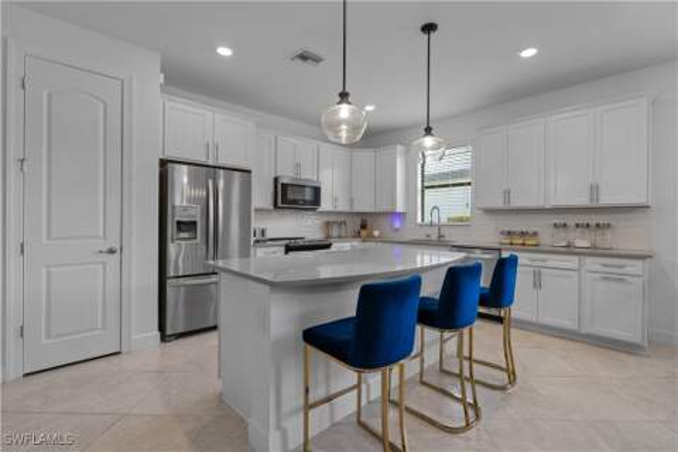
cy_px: 226
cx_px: 339
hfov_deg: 96.7
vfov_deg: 73.7
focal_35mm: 16
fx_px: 301
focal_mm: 16
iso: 400
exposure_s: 1/25
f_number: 8
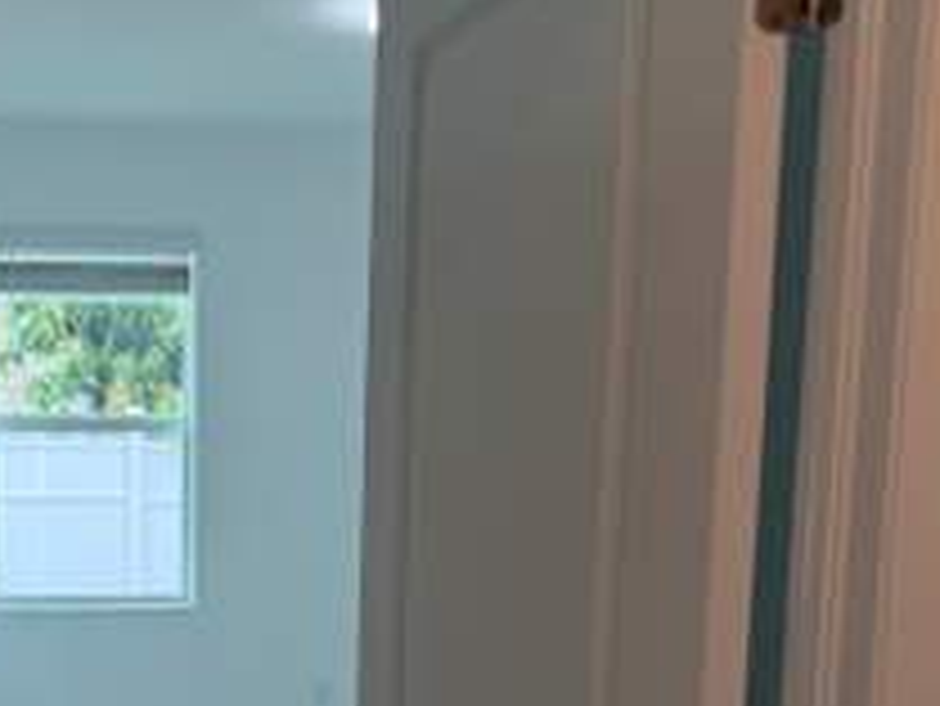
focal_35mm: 55
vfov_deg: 25.4
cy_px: 688
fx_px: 1494
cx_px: 153
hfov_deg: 33.6
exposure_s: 1/275
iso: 100
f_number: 1.78
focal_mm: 6.76
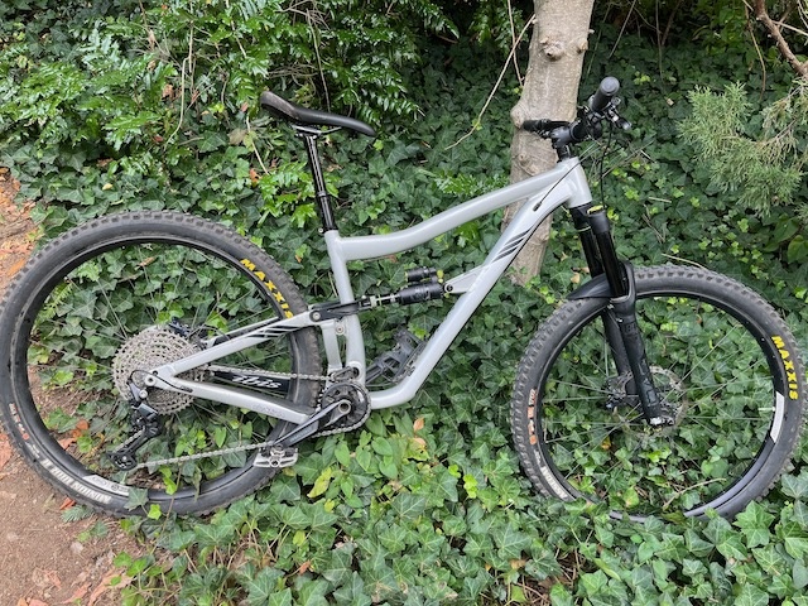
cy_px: 303
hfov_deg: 67.3
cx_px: 404
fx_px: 607
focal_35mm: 26
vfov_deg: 53.1
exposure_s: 1/126
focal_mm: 5.1
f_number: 1.6
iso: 50
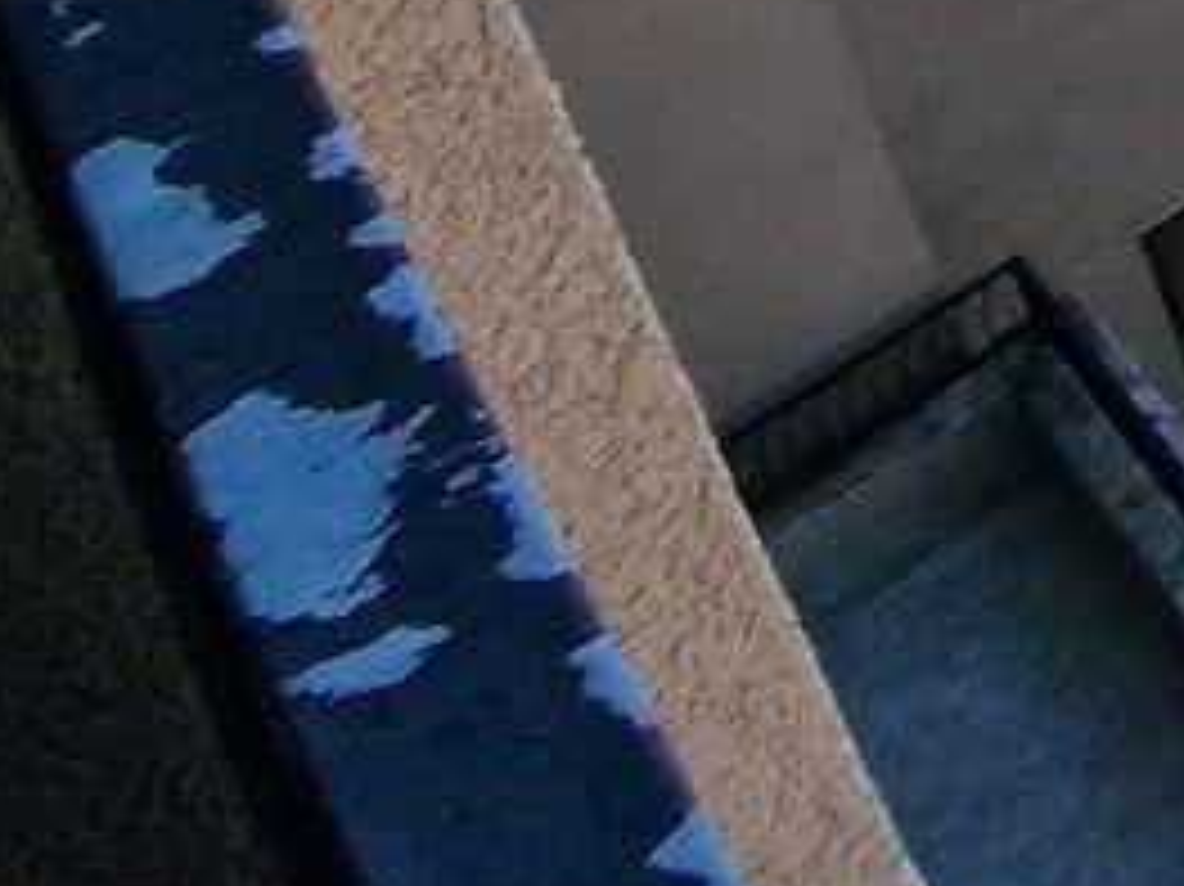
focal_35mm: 79
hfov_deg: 11.7
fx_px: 2701
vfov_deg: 11.9
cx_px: 3502
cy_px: -1615
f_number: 2.2
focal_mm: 2.2
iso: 50
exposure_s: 1/2232
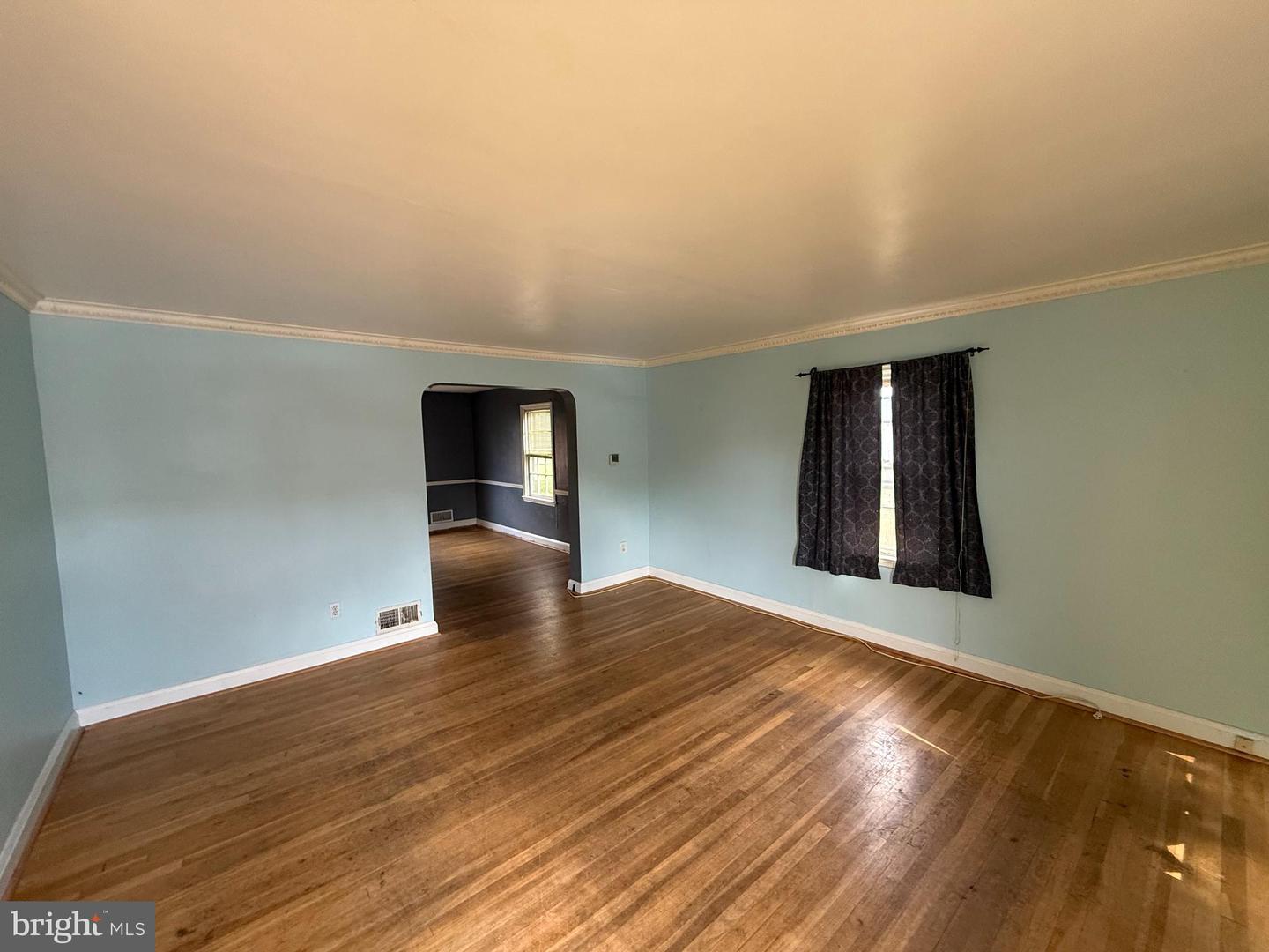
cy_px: 476
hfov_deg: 102.1
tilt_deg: -4.4
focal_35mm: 14
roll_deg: +1.1
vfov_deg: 85.7
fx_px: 513
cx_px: 634
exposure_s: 1/89
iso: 320
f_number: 2.2
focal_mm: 2.22
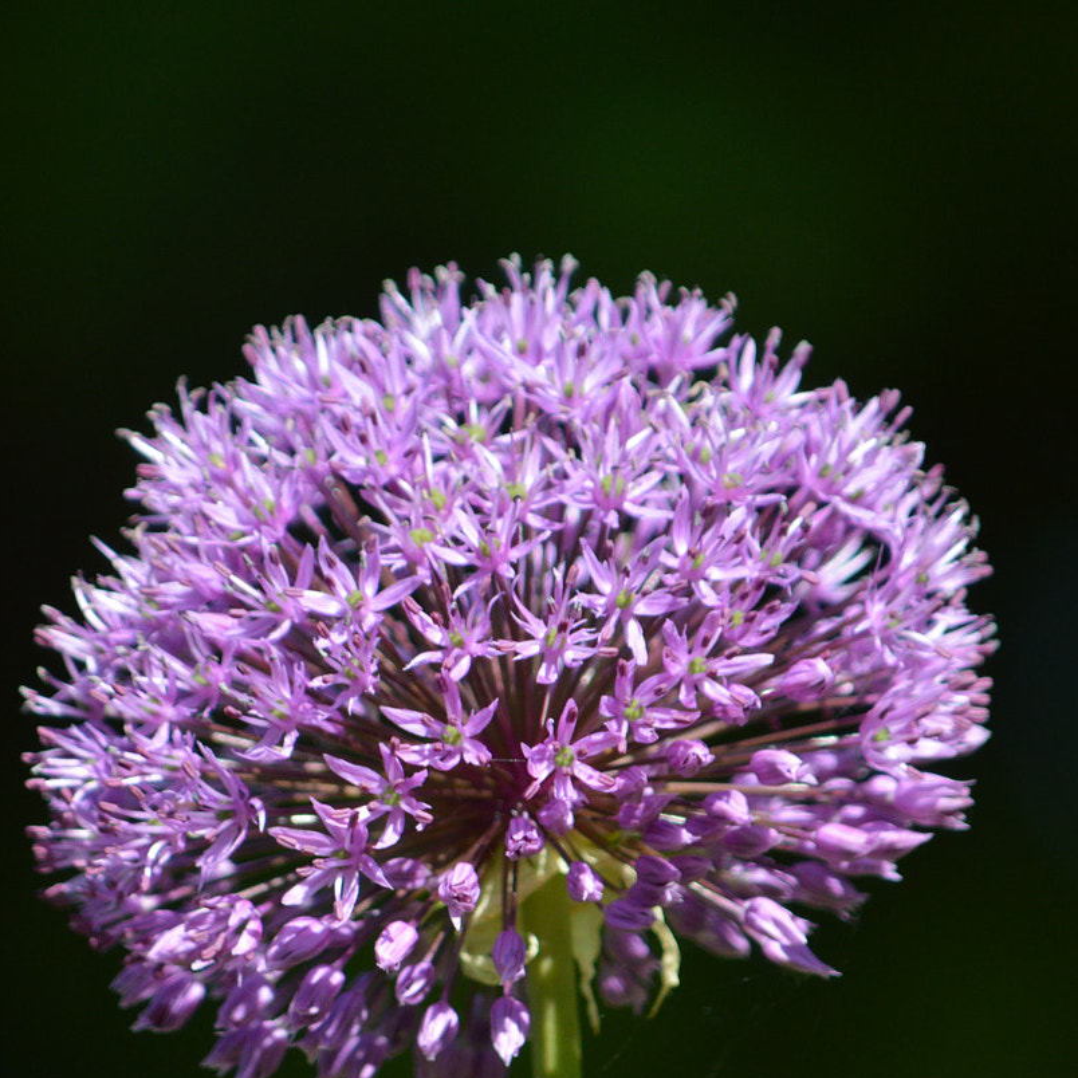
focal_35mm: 760
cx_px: 512
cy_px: 606
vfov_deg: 2.3
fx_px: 26777
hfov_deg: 2.3
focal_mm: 300
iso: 400
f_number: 5.6
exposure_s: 1/800
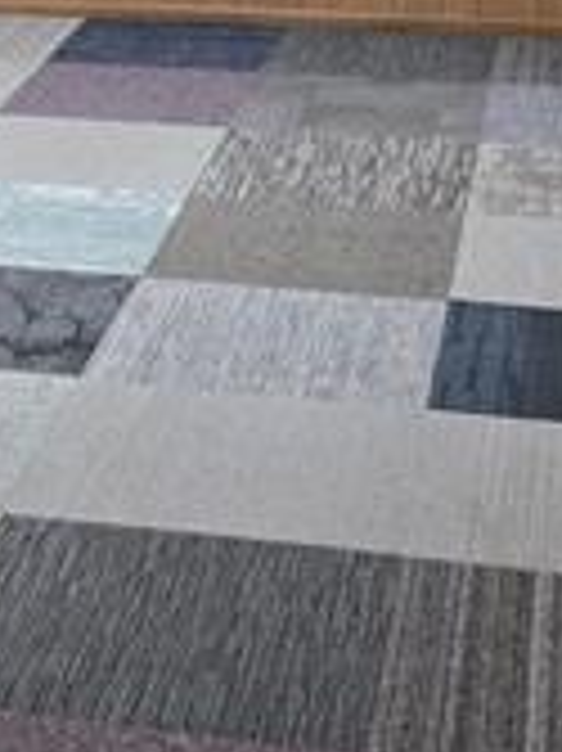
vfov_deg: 18.0
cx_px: -202
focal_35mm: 106
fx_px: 2298
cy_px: -36
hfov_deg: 13.4
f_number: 1.7
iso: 500
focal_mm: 6.3
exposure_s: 1/60.2
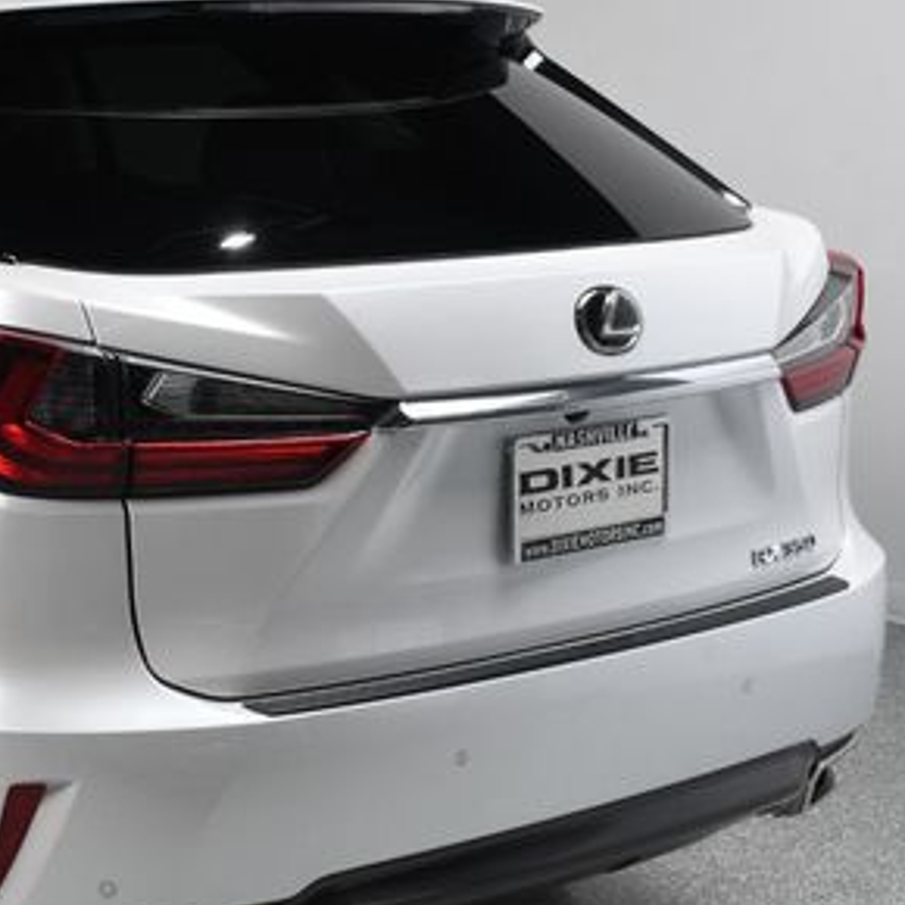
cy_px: 465
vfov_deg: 23.7
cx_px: -28
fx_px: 2159
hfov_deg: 22.6
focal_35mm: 73
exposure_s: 1/160
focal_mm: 26
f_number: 11
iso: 100
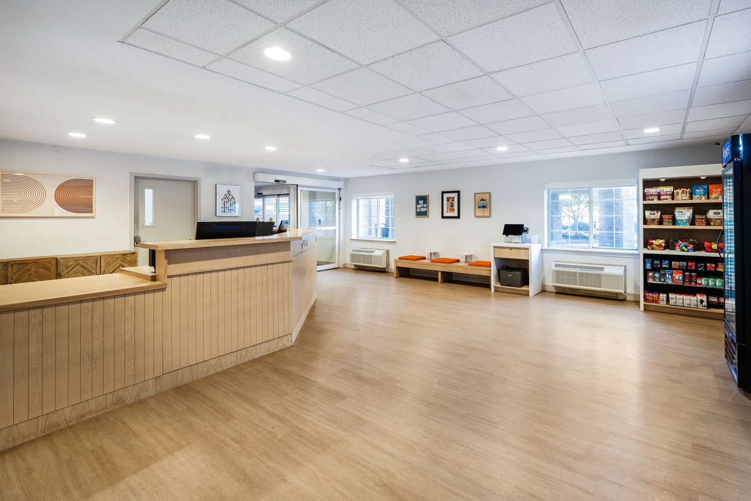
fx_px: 292
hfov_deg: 104.3
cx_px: 376
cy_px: 250
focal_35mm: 14
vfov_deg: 81.2
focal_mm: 14
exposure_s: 1/200
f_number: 9
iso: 400
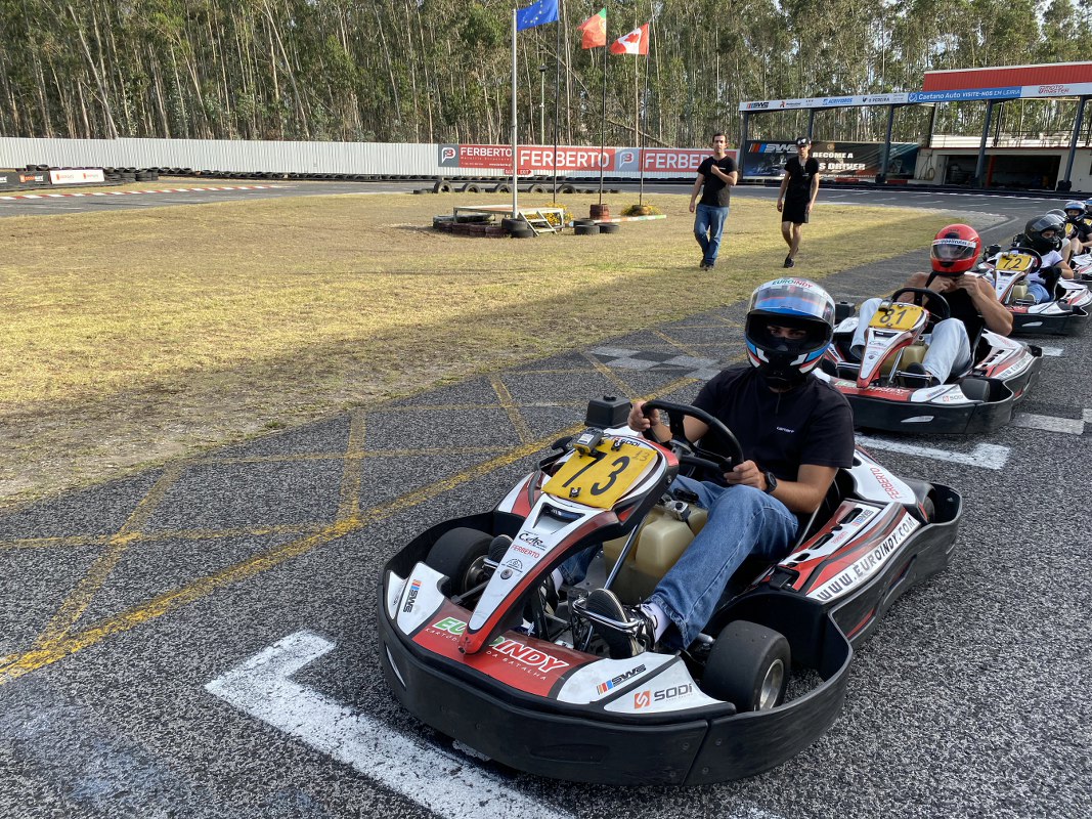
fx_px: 820
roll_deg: +0.4
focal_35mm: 26
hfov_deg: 67.3
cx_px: 546
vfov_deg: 53.1
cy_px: 410
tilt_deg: -19.8
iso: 32
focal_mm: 4.25
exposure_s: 1/778
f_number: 1.8
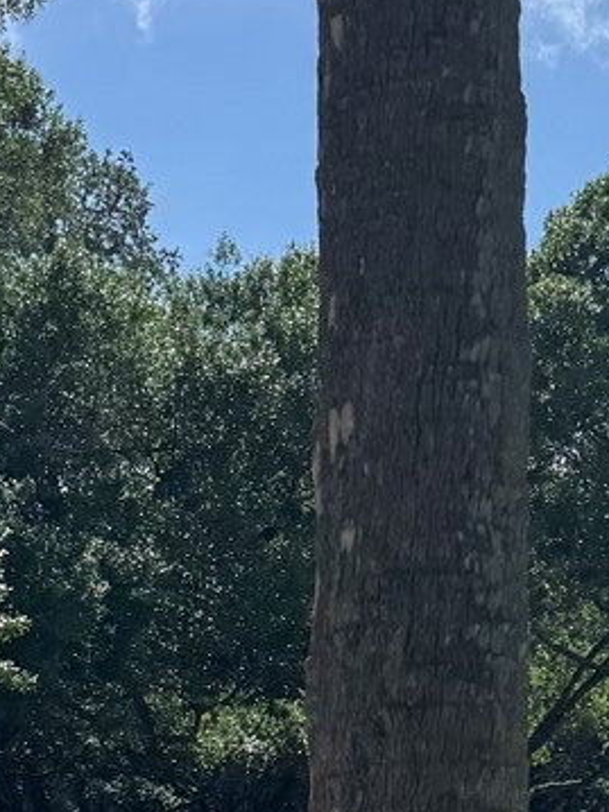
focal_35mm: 107
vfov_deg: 17.3
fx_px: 2511
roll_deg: +1.3
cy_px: 1056
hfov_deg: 13.8
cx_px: 242
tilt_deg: -2.6
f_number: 1.78
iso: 80
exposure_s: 1/5348
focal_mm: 6.76
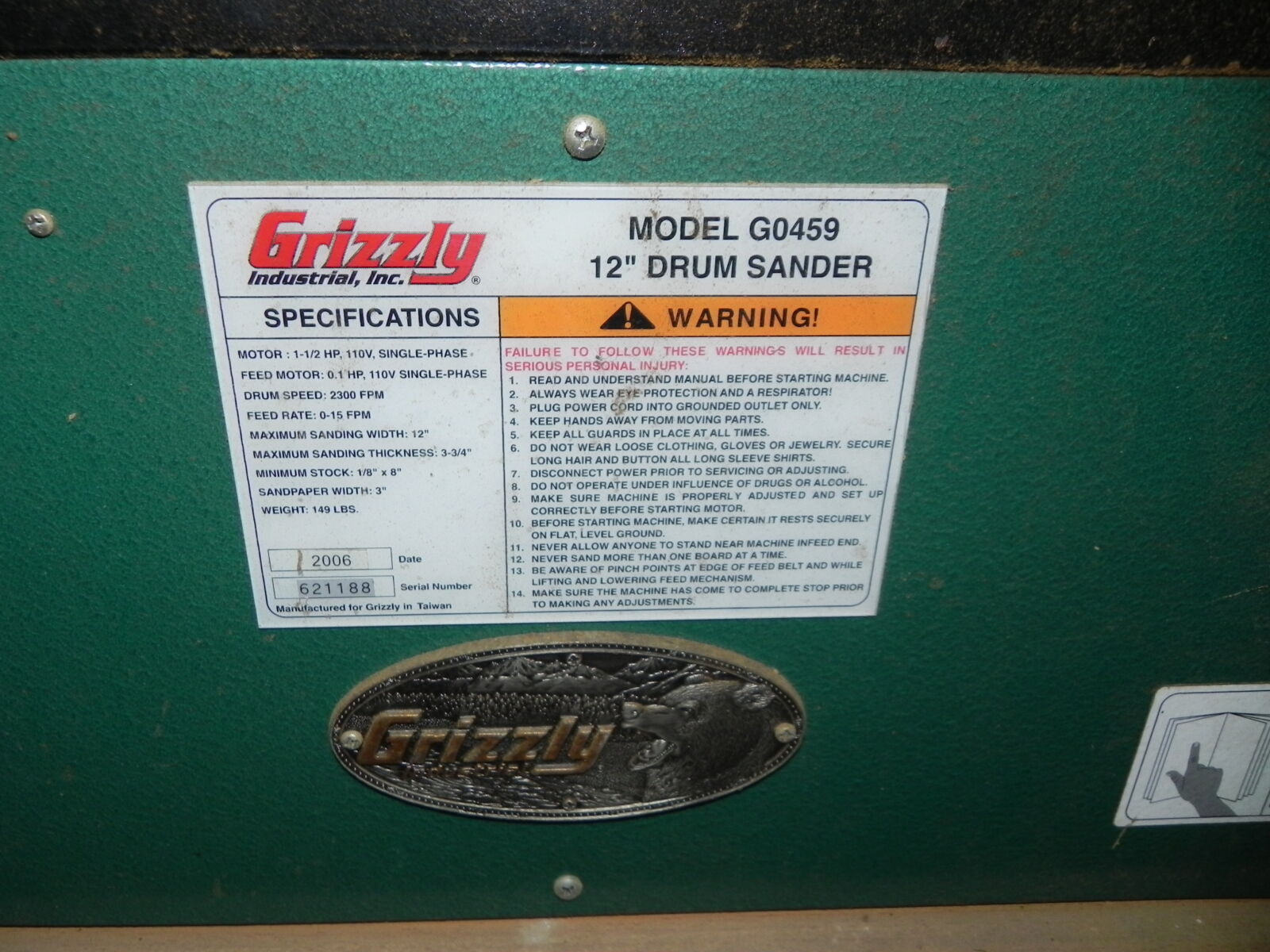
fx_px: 954
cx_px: 635
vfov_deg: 53.1
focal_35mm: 26
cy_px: 476
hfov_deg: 67.3
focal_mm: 4.6
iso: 200
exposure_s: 1/30
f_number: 2.8
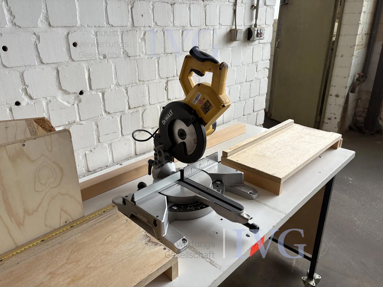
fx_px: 288
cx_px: 192
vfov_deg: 53.1
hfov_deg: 67.3
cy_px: 144
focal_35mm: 26
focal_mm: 5.96
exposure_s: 1/121
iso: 100
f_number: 1.6
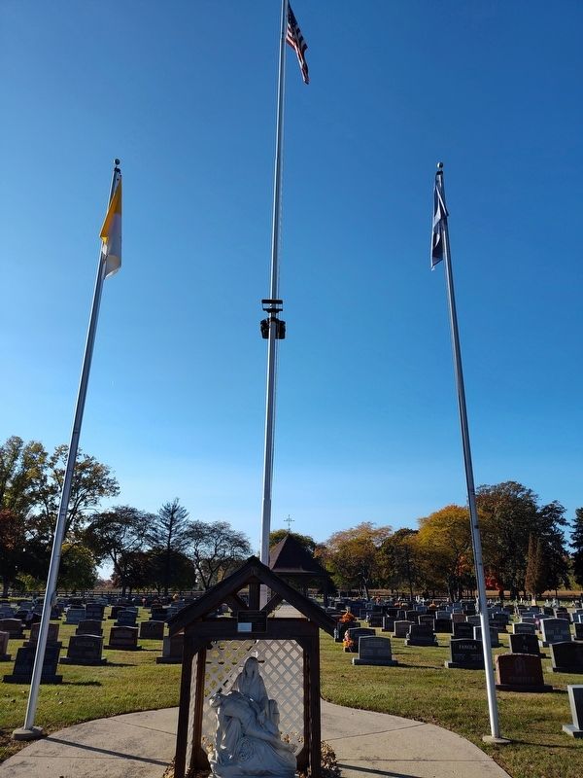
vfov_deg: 73.9
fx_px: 516
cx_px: 292
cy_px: 389
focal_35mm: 23
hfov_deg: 58.9
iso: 100
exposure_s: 1/1486
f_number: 1.8
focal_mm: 5.56
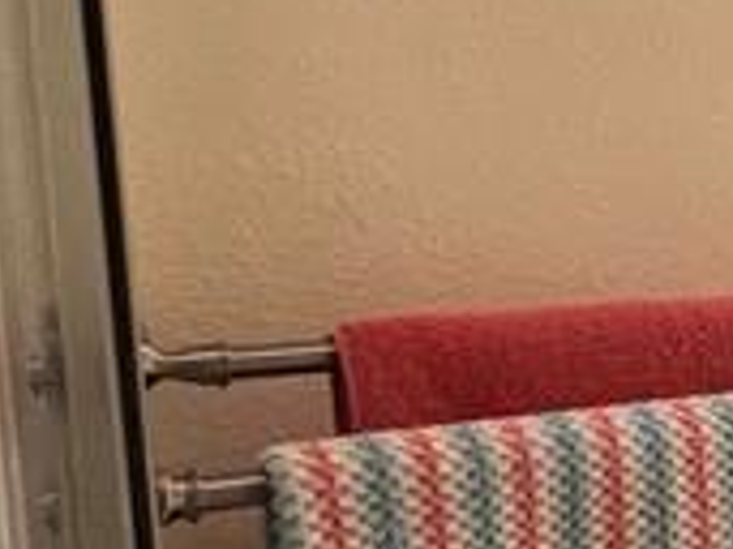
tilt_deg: -8.8
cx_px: 1157
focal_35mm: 78
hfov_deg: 20.6
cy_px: 425
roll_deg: +1.8
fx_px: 1651
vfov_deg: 18.7
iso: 100
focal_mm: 1.57
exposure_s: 1/120
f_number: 1.8
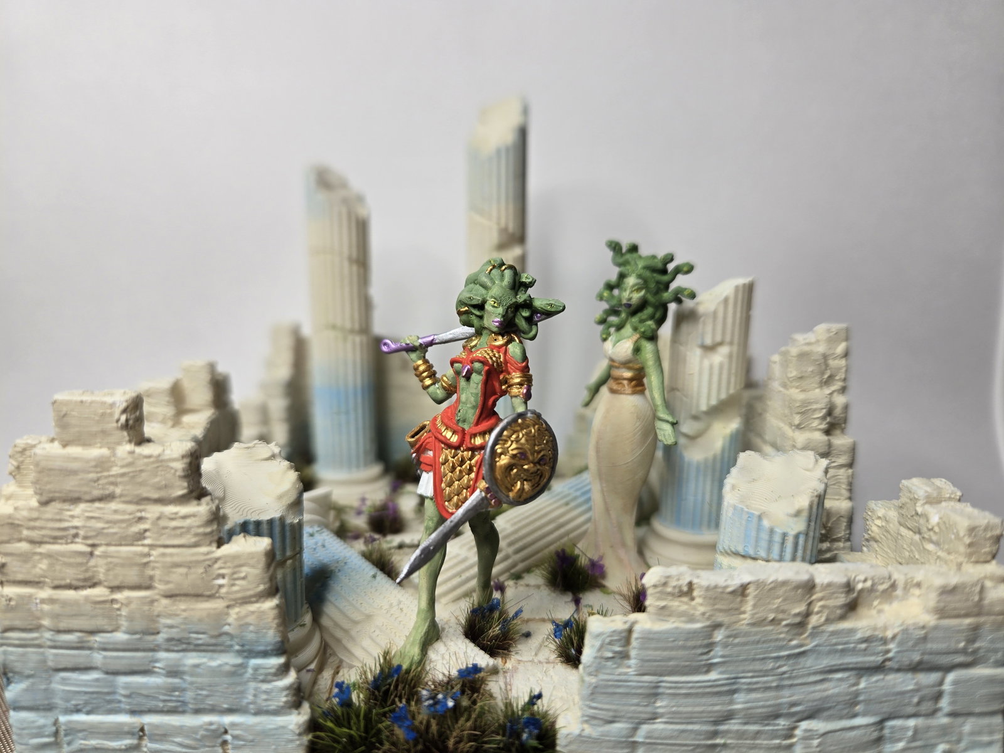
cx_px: 502
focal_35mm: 23
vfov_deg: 58.9
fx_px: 667
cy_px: 376
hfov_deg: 73.9
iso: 25
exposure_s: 1/62.7
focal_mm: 5.4
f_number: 1.8
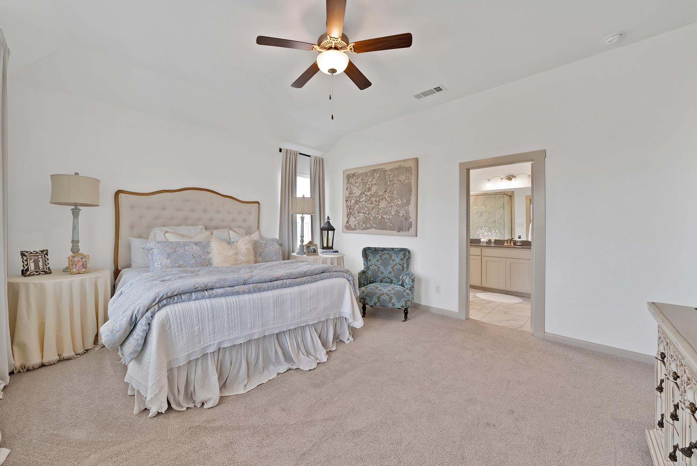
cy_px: 233
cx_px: 348
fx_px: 232
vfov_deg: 90.1
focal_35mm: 12
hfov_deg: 112.6
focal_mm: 12
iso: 640
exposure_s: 1/4
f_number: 9
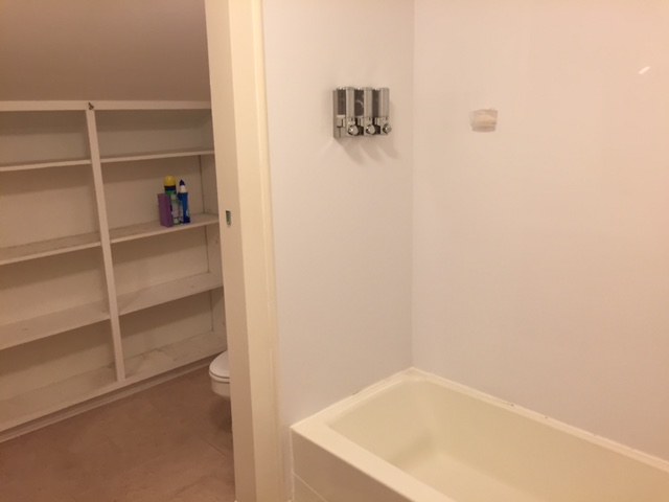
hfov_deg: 61.7
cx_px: 334
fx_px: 560
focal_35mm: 29
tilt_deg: -14.9
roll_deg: +0.8
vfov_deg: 48.2
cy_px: 251
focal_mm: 4.15
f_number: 2.2
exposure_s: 1/30
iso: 64
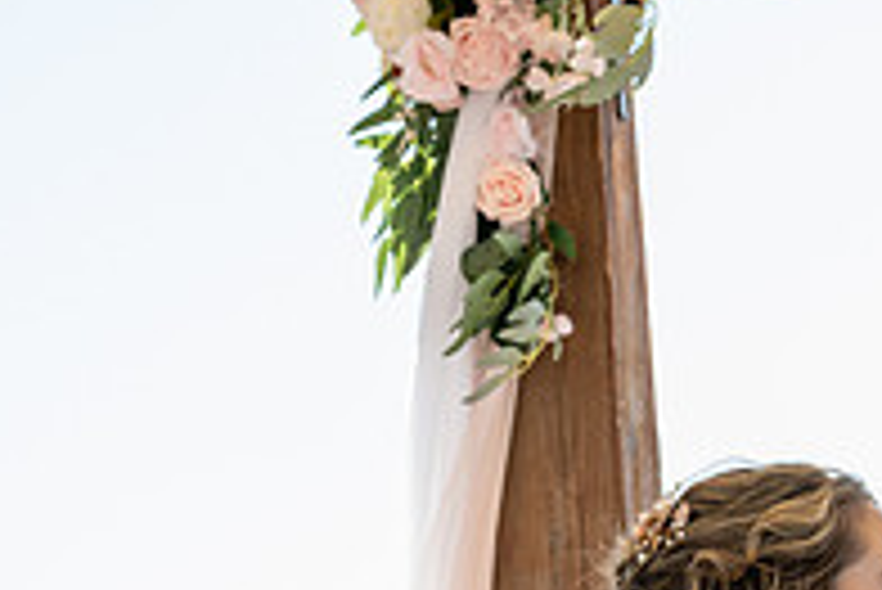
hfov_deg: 7.1
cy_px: 804
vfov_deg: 4.7
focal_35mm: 290
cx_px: 918
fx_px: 7110
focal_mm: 98
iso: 250
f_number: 5
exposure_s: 1/400
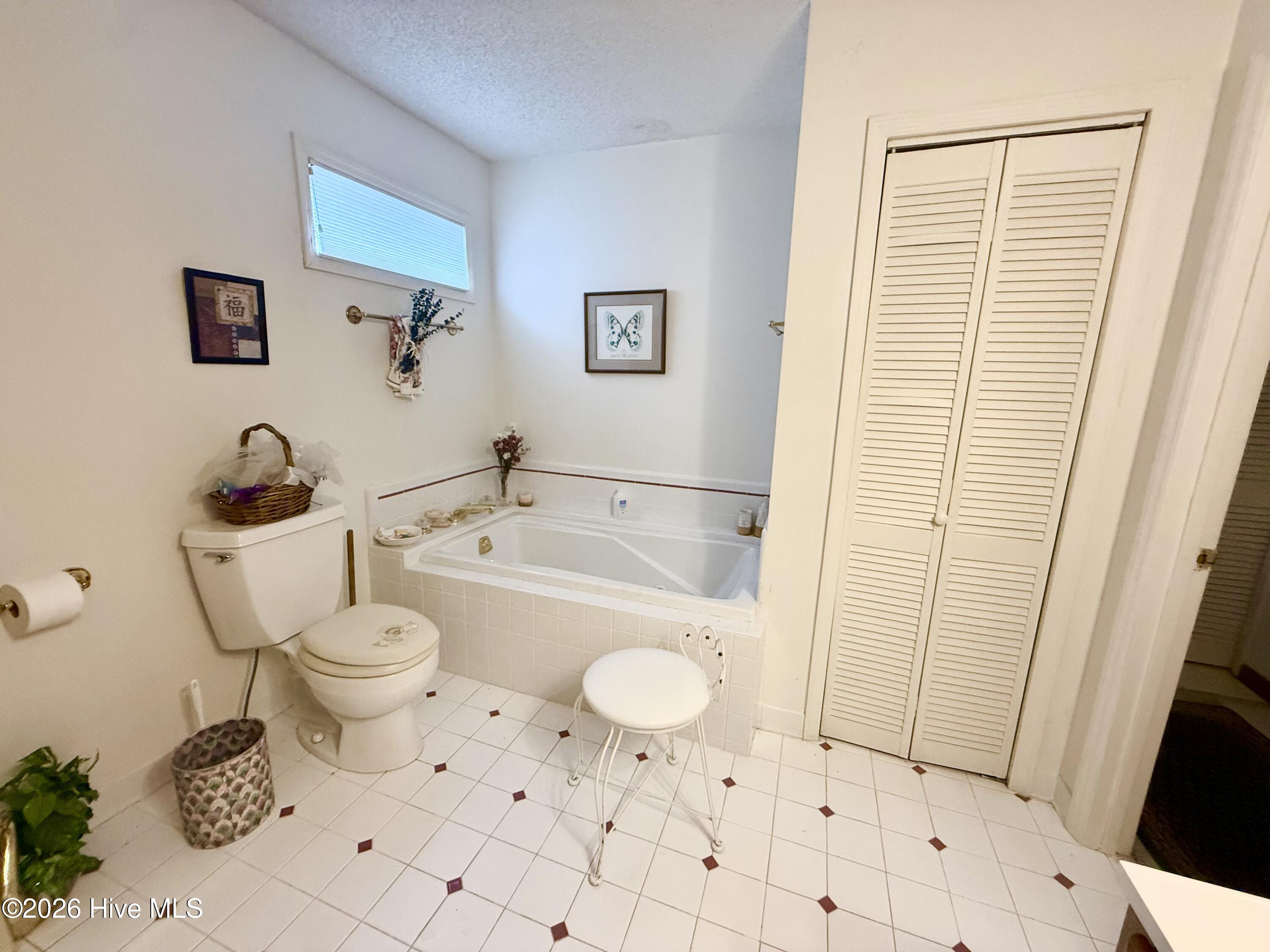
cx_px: 635
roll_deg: -0.3
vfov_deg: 85.7
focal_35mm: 14
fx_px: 514
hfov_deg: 102.1
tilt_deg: -11.2
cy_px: 476
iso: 400
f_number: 2.2
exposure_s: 1/120
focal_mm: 2.22
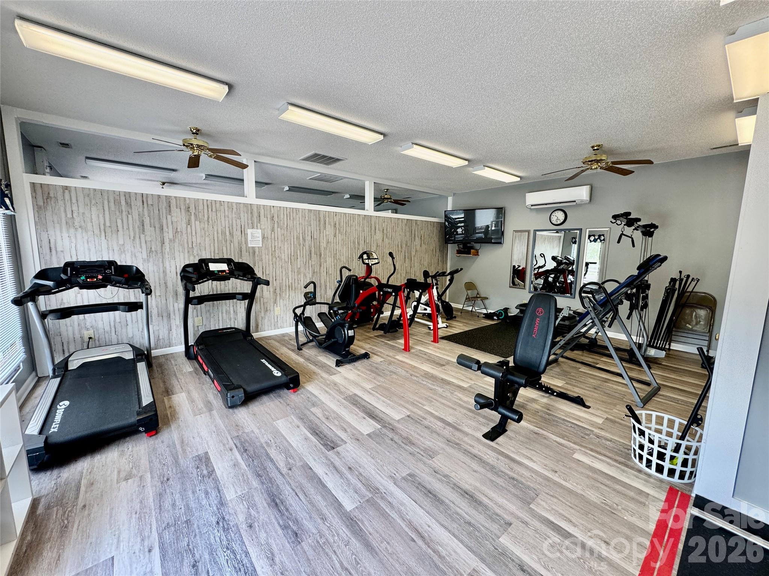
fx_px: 311
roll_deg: -1.0
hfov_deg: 102.1
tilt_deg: -8.6
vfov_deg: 85.7
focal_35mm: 14
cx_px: 384
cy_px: 288
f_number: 2.2
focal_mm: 2.22
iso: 160
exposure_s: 1/99
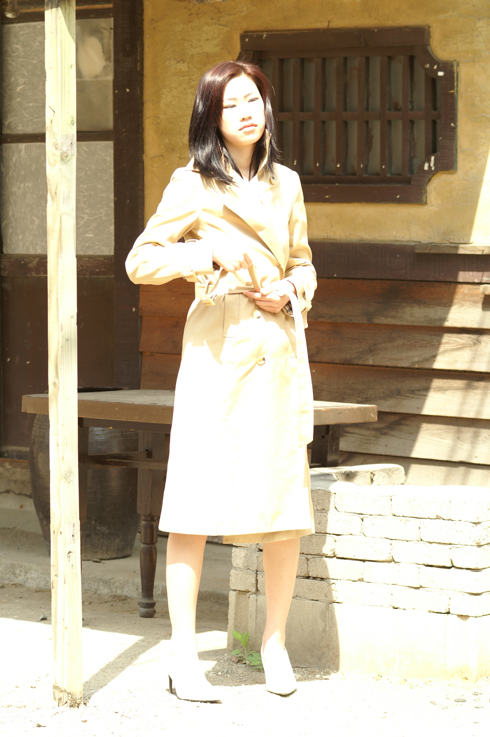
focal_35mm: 150
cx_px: 245
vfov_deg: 13.7
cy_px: 368
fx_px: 3068
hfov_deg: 9.1
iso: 200
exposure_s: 1/300
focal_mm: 100
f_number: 4.5
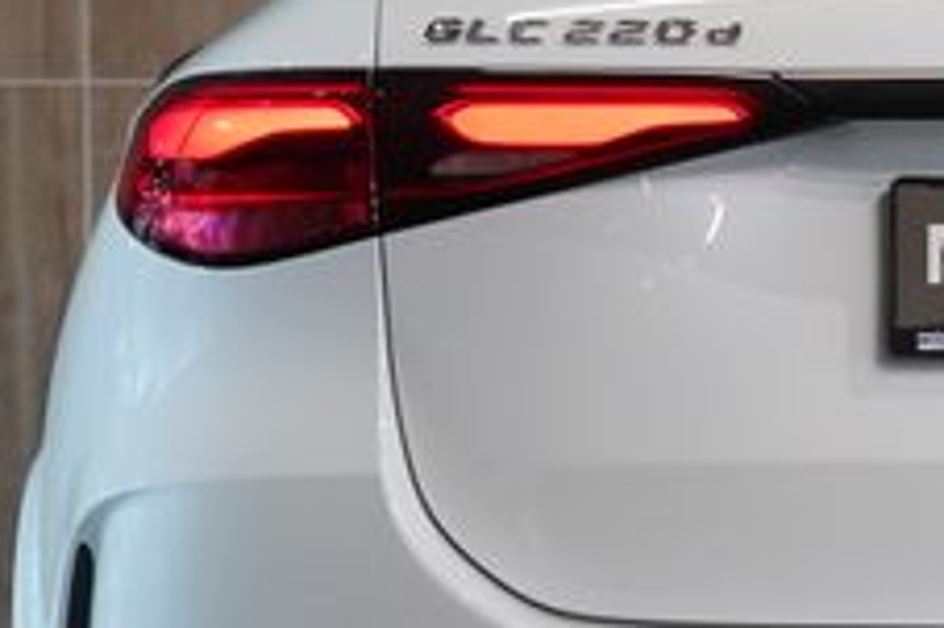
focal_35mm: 316
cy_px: 372
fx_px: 8280
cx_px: 1268
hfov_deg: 6.5
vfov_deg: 4.3
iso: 2500
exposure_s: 1/160
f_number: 5.6
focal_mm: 70
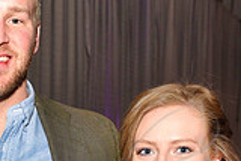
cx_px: -32
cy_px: 204
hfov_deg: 18.6
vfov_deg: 12.7
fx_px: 704
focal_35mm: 105
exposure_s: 1/60
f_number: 5
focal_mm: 29
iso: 200
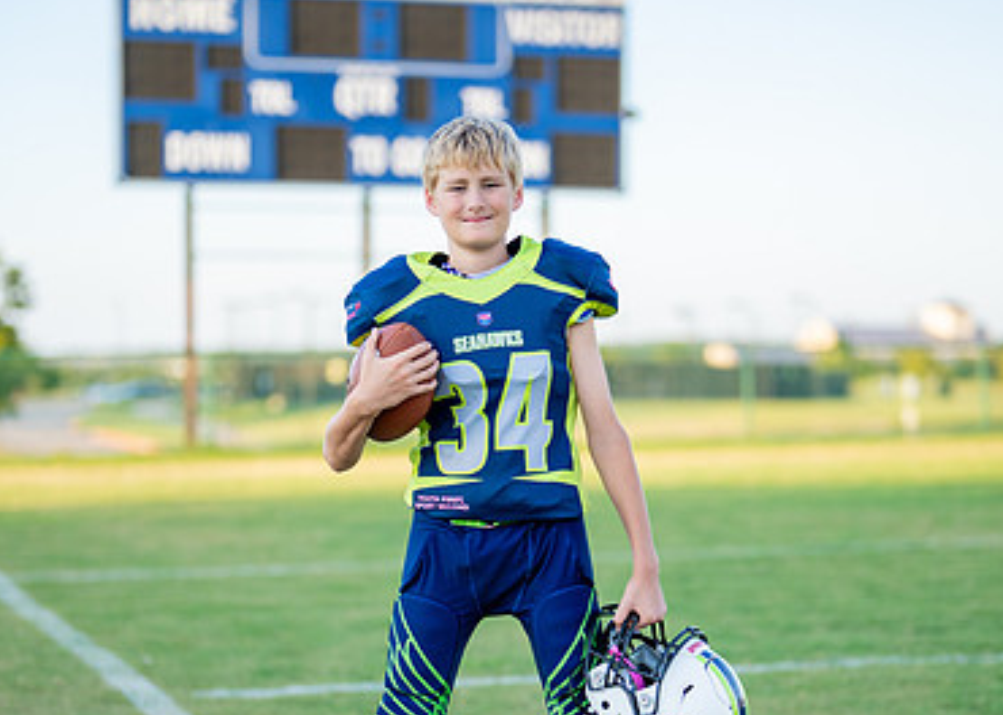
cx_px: 534
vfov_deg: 15.5
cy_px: 491
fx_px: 2620
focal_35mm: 92
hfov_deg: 21.7
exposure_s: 1/2000
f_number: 1.2
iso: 160
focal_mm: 50
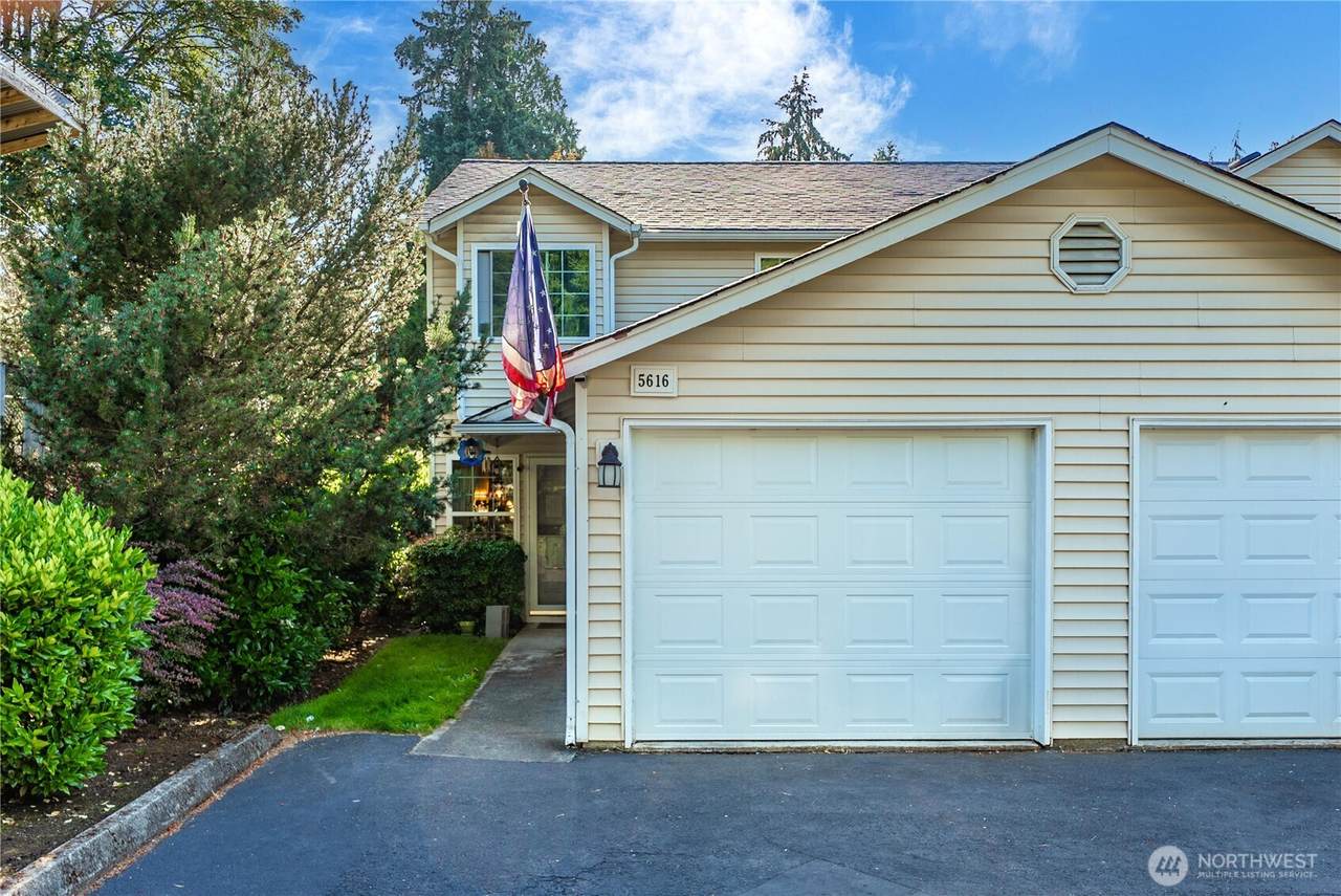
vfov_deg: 62.0
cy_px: 448
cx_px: 670
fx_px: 745
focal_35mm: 20
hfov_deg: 83.9
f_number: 7.1
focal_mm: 20
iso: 80
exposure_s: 1/40
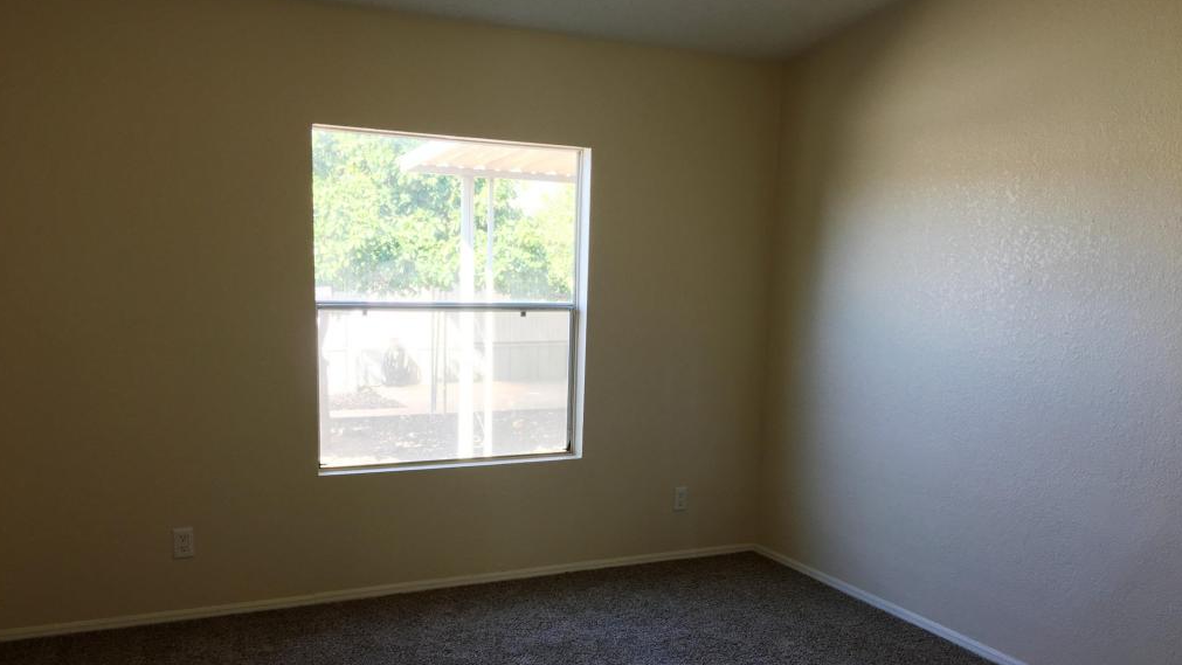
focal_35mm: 32
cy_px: 422
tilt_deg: -8.6
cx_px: 586
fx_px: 1003
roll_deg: -1.7
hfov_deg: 61.0
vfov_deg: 36.4
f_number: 2.2
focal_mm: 4.15
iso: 32
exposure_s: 1/60
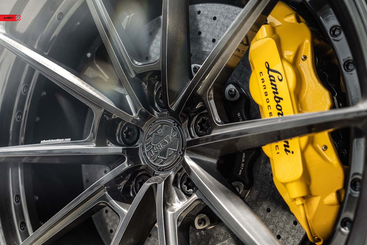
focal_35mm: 59
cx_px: 184
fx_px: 601
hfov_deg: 33.9
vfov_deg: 23.0
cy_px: 122
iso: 200
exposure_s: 1/160
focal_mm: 59
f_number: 5
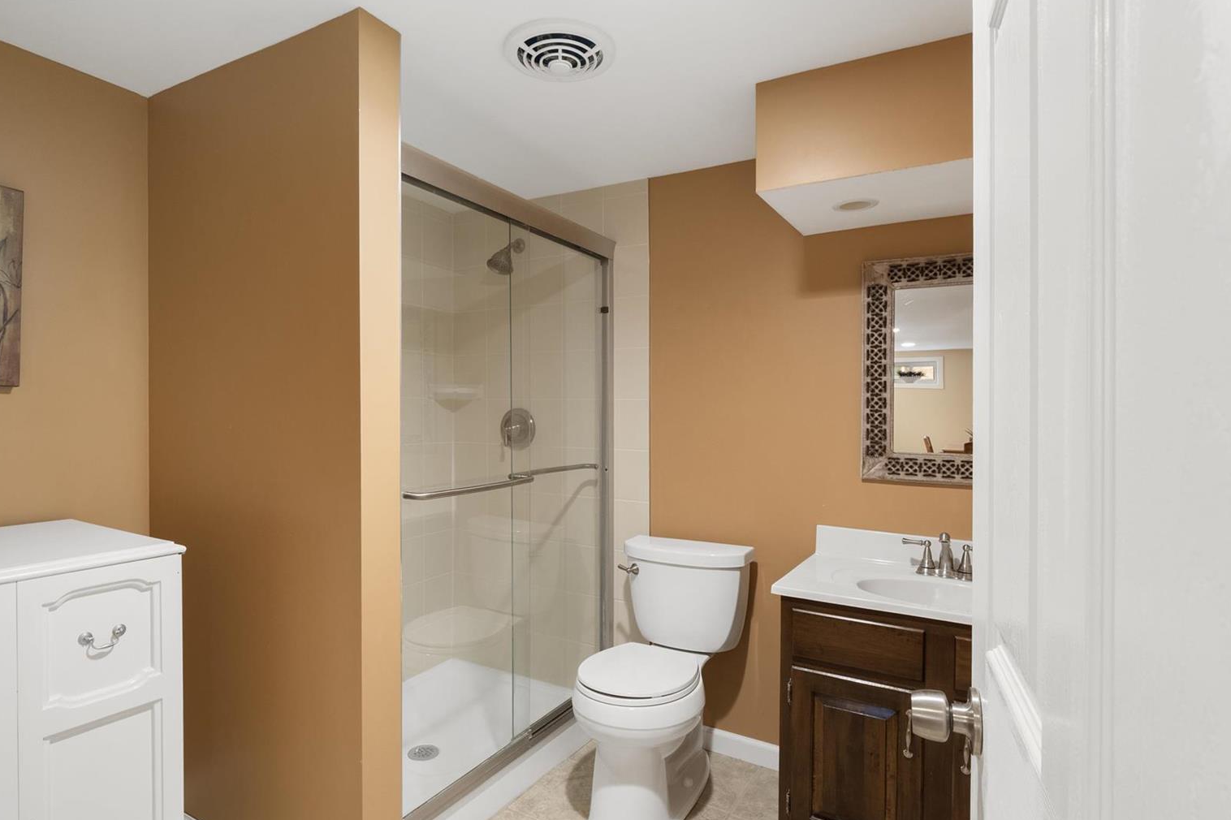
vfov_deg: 64.5
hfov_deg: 86.9
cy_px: 425
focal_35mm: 19
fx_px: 650
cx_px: 602
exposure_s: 1.3
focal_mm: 9
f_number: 7.1
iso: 400
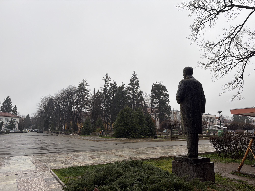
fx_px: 177
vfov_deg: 56.8
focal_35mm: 24
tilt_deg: +12.9
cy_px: 96
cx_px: 128
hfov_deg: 71.6
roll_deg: -1.5
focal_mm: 6.76
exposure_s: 1/140
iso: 50
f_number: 1.78
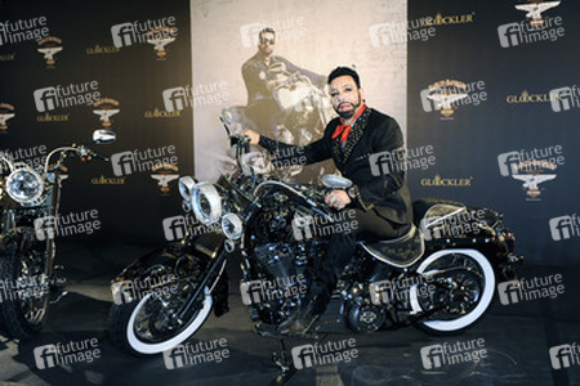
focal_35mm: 38
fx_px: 612
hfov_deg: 50.7
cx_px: 290
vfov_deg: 35.1
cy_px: 193
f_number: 5
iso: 1000
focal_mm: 38
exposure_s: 1/100
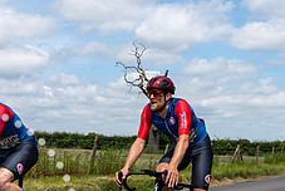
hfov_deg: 27.3
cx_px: 157
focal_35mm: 74
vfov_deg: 18.3
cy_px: 159
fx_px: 587
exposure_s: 1/1250
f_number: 6.3
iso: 100
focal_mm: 29
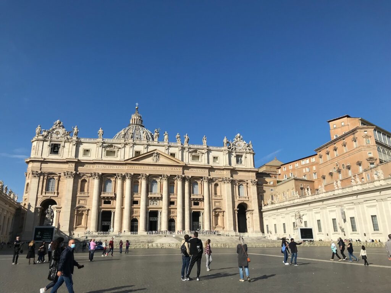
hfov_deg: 63.4
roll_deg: +1.4
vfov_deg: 49.7
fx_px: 316
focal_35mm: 28
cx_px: 196
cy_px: 146
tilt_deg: +20.1
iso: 20
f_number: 1.8
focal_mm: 3.99
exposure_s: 1/4000
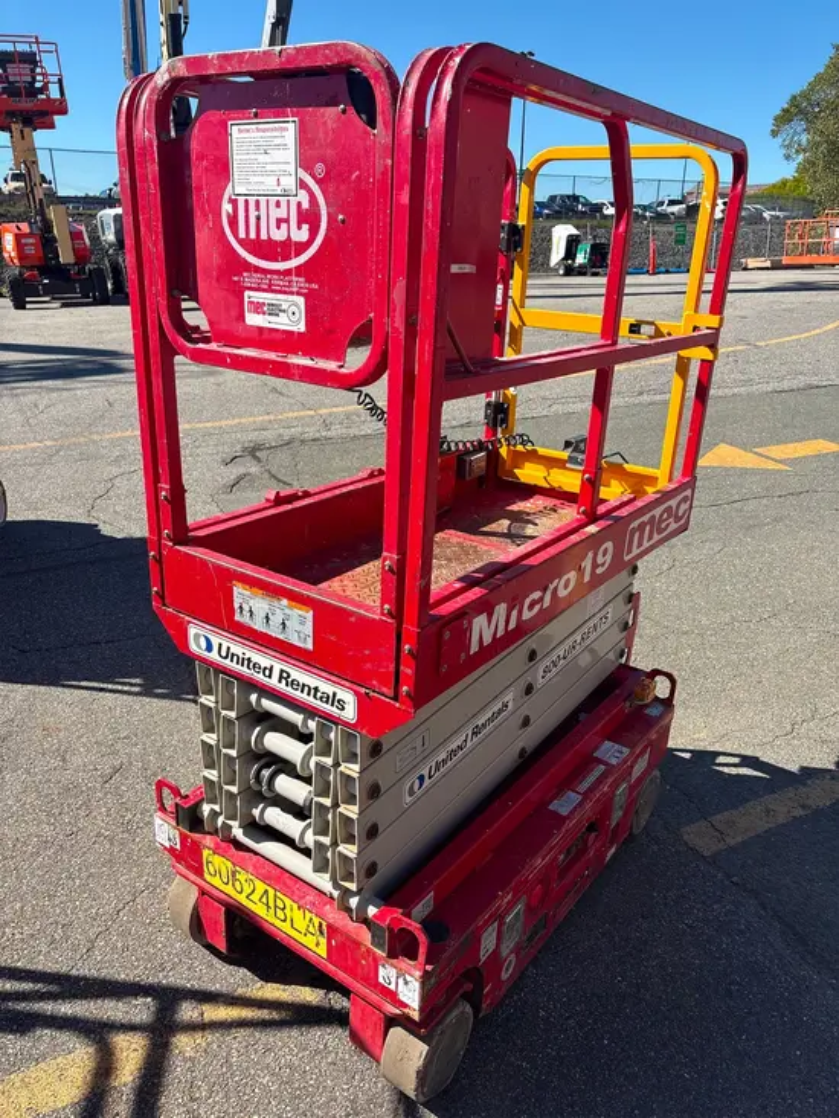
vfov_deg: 67.3
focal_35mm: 26
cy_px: 559
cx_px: 420
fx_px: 840
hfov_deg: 53.1
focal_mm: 5.96
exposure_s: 1/2283
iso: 50
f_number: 1.6
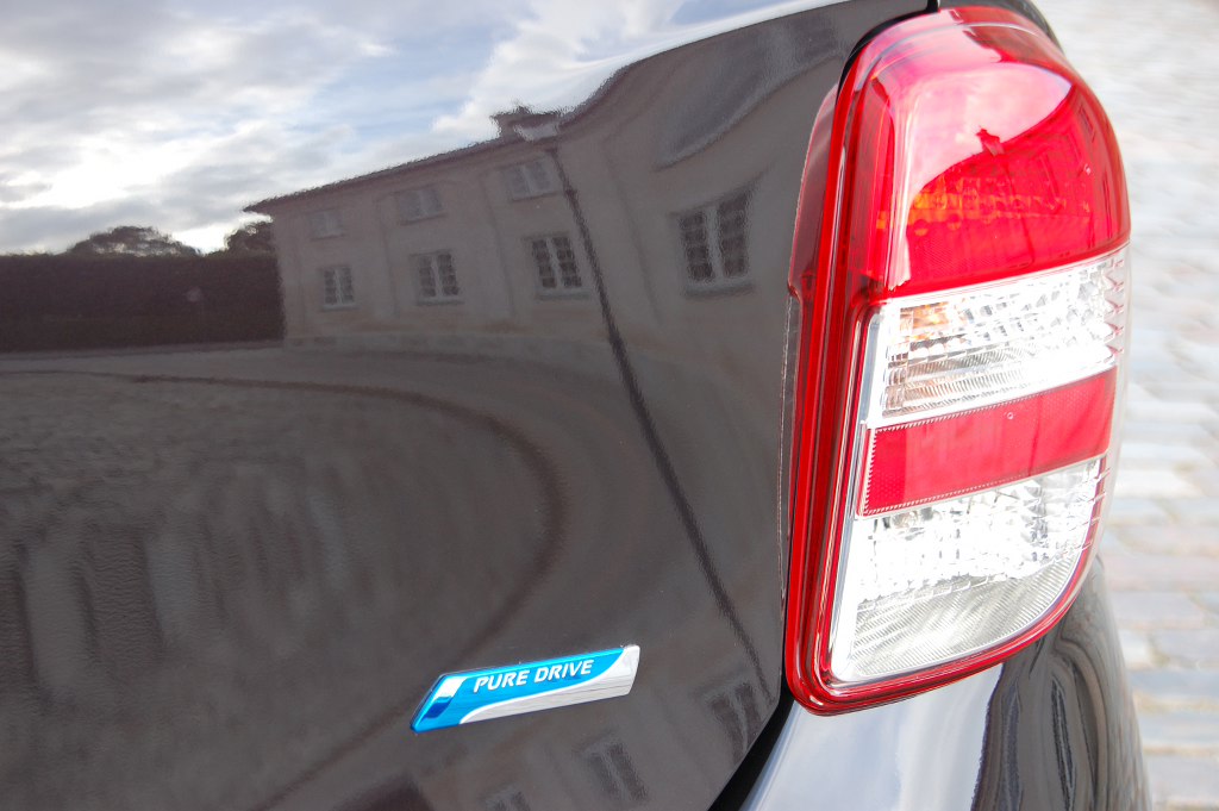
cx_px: 610
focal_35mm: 60
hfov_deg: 33.4
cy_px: 406
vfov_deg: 22.6
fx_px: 2030
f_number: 5
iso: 400
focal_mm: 40
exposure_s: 1/100
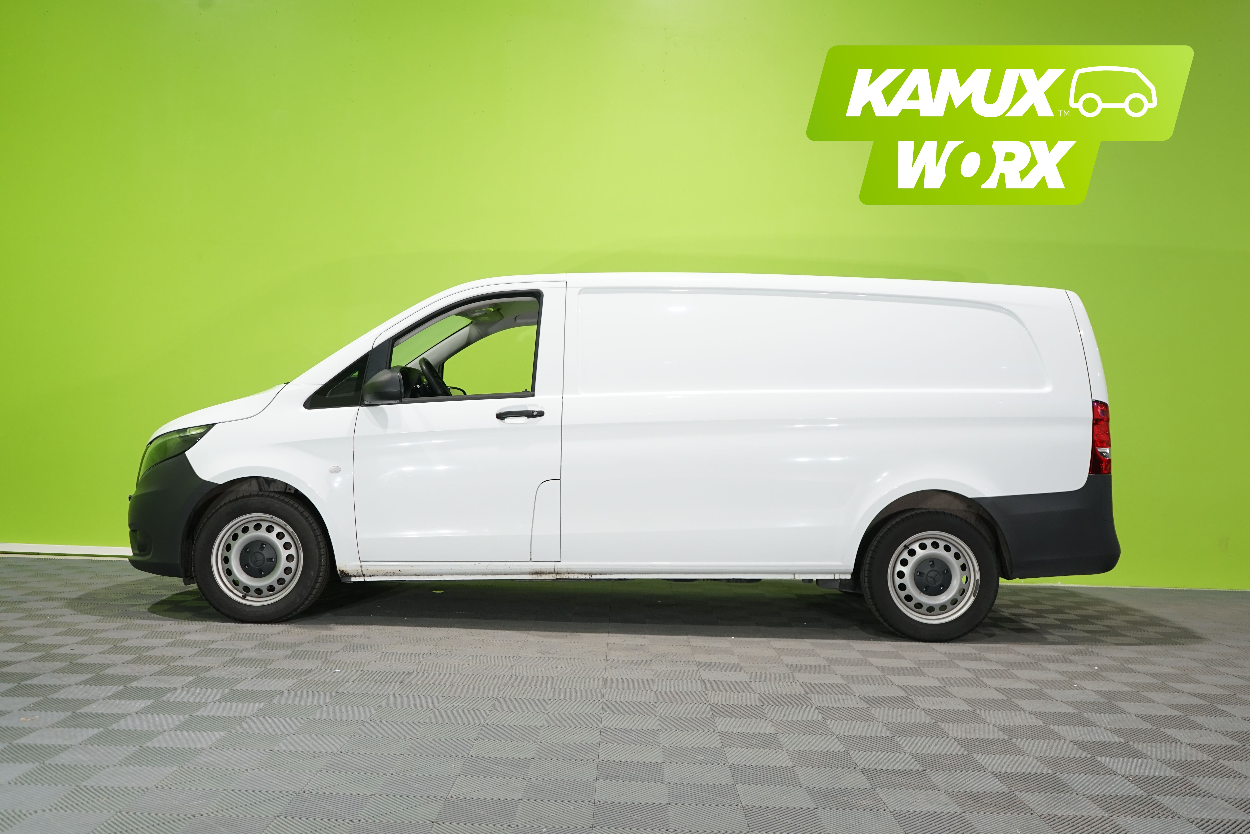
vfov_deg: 41.1
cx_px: 625
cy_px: 417
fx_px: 1111
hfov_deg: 58.7
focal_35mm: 32
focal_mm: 32
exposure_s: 1/30
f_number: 5.6
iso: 800
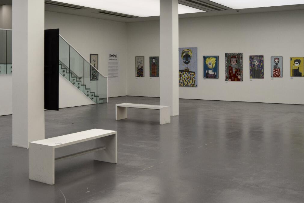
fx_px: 380
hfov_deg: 42.8
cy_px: 61
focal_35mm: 45
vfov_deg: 29.6
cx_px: 93
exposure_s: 1/160
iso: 400
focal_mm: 18
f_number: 6.3
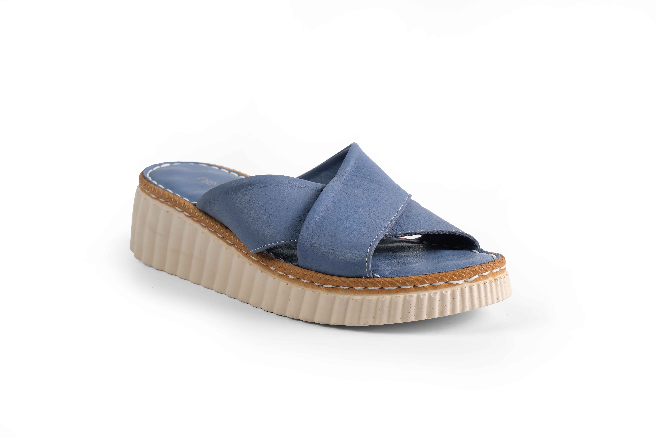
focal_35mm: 86
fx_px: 1567
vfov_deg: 15.9
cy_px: 216
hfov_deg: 23.6
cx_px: 328
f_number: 9
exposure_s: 1/3
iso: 125
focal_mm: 56
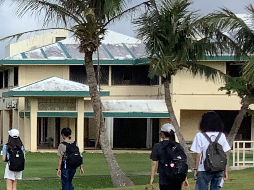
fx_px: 1181
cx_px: -275
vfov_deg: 9.2
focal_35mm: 161
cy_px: 133
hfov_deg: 11.0
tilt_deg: +0.1
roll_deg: -0.8
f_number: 2.4
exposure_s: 1/1294
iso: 25
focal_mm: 3.3
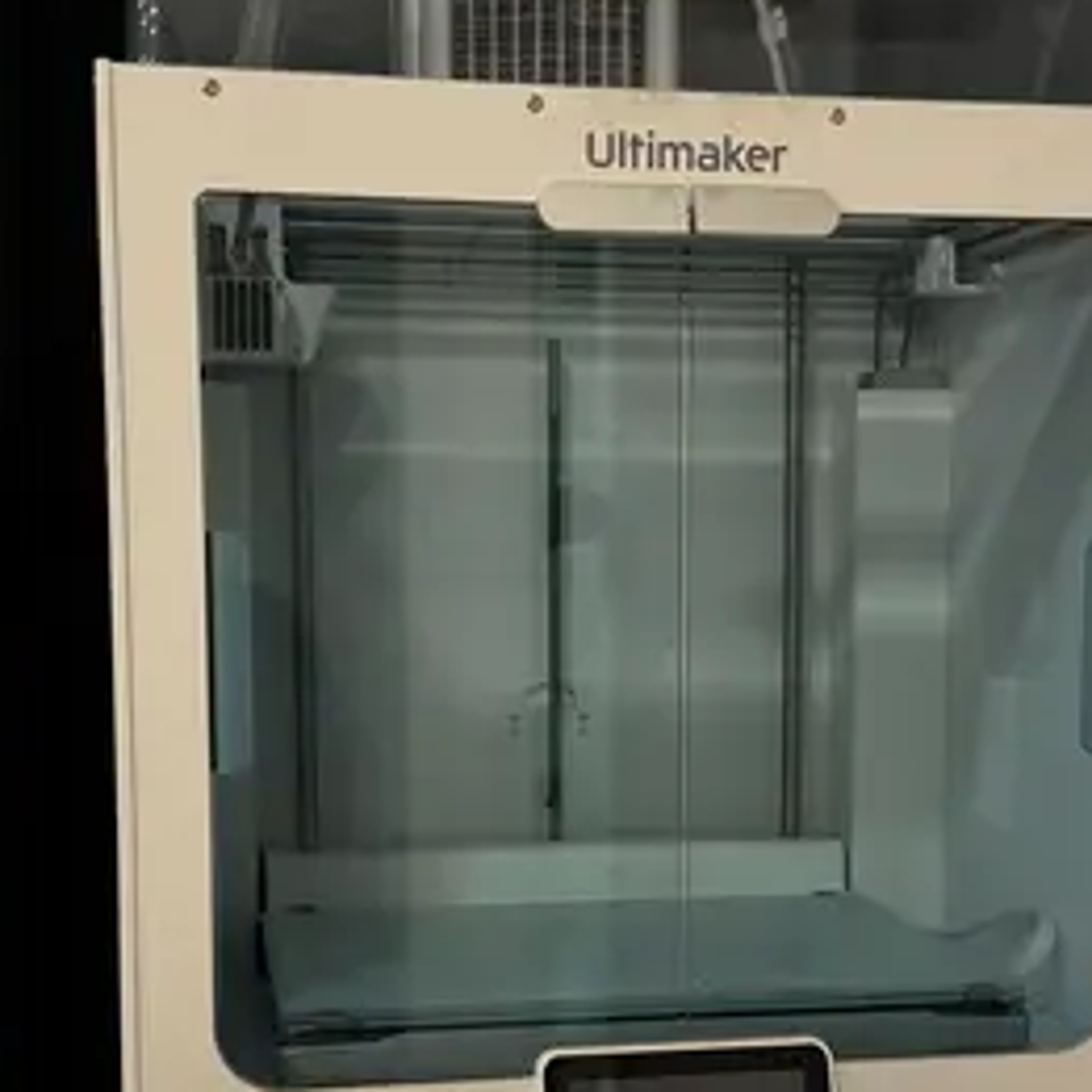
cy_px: 787
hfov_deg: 28.1
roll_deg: -0.9
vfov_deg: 27.9
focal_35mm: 61
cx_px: 680
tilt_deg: -4.2
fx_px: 2177
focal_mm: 6.76
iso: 125
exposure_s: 1/61
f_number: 1.78
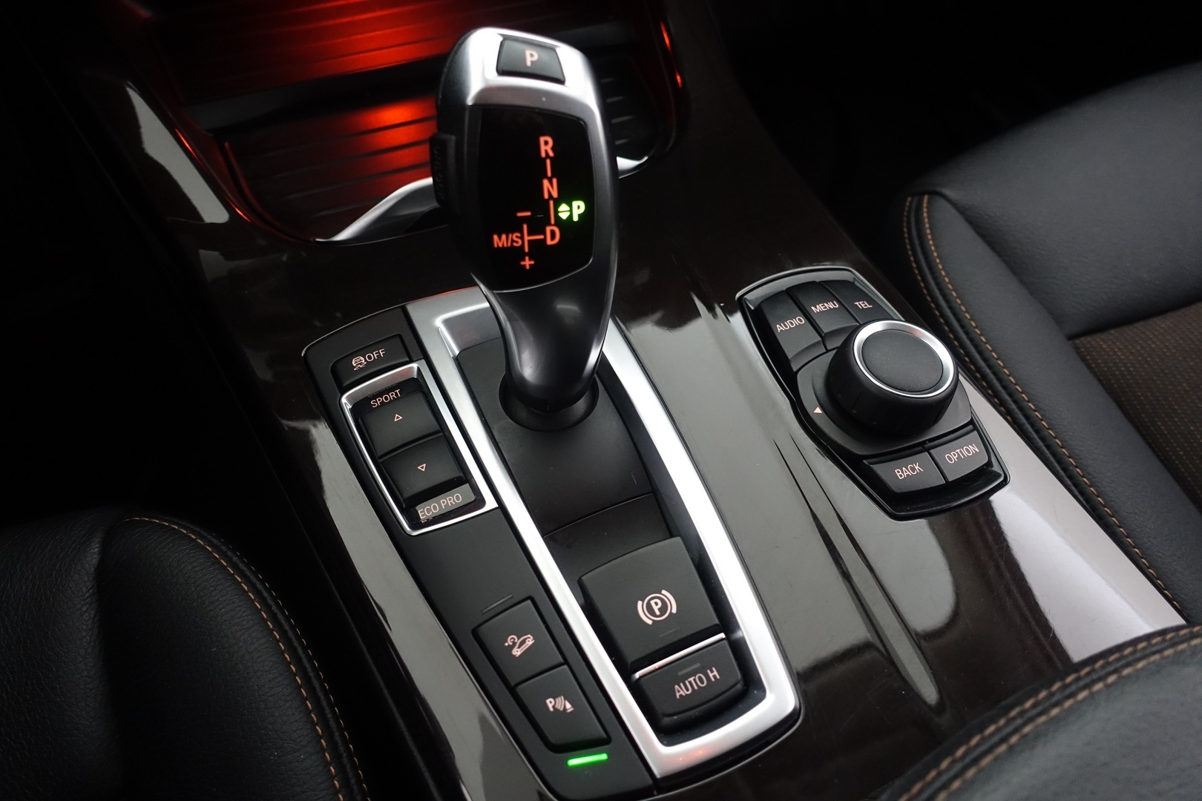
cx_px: 601
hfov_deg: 73.7
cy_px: 400
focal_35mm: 24
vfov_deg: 53.1
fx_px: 801
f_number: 2.5
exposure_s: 1/25
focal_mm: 8.8
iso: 1000
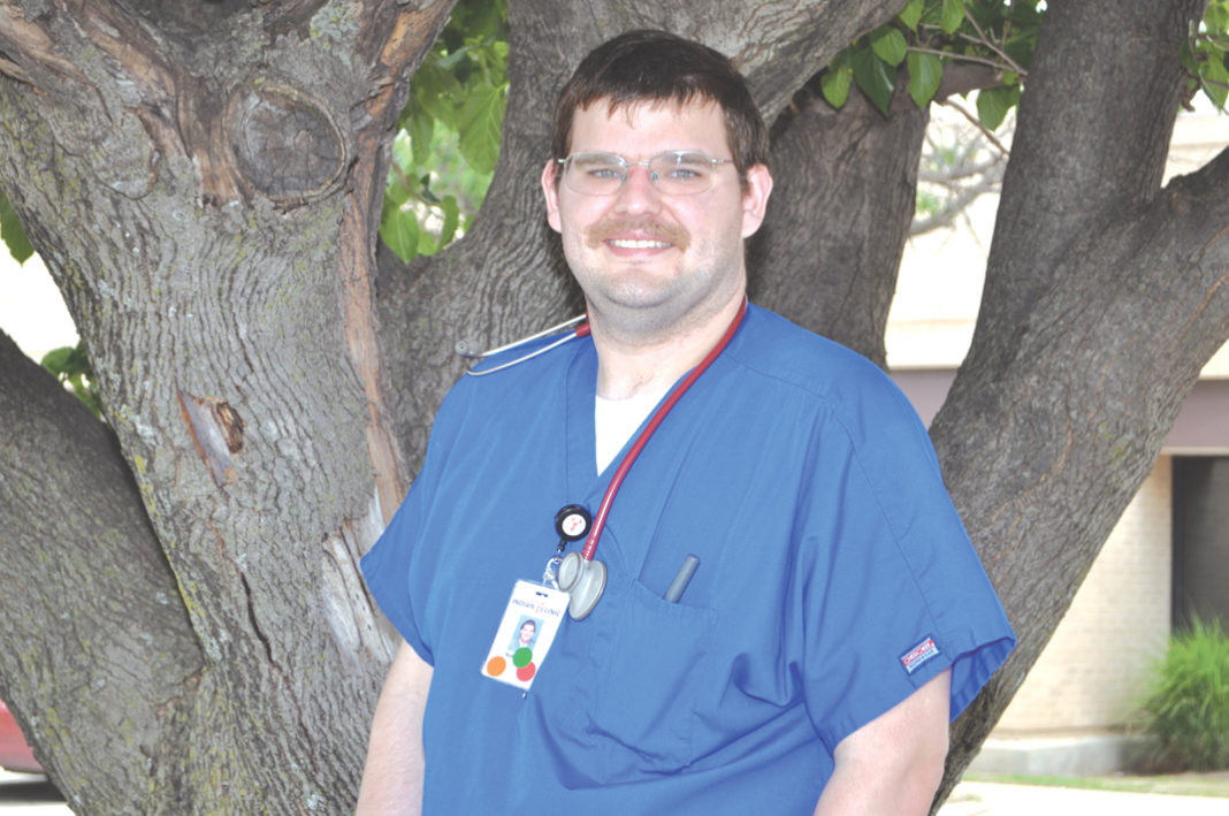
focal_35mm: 82
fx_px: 2813
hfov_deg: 24.6
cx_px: 614
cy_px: 408
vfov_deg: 16.5
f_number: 5.6
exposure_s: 1/125
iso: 200
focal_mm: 55
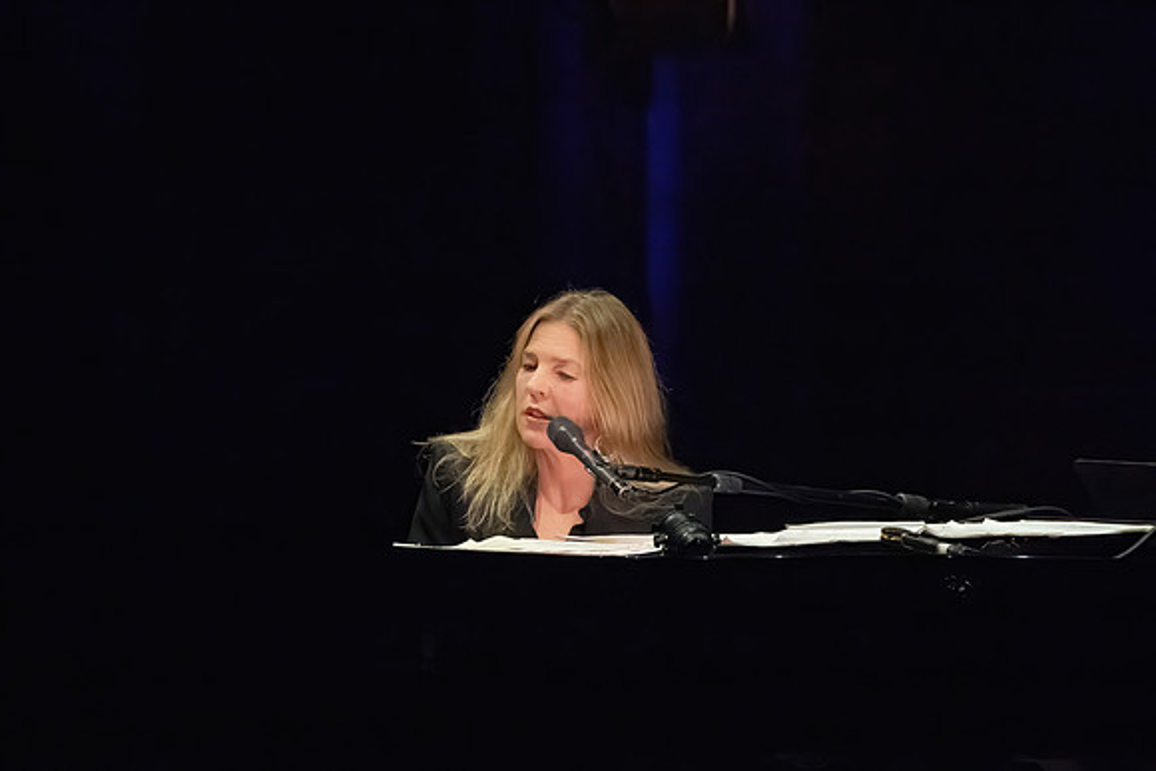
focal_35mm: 454
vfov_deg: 3.0
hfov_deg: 4.5
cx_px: 731
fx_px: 14591
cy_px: 464
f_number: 8
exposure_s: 1/320
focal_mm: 358
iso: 25600
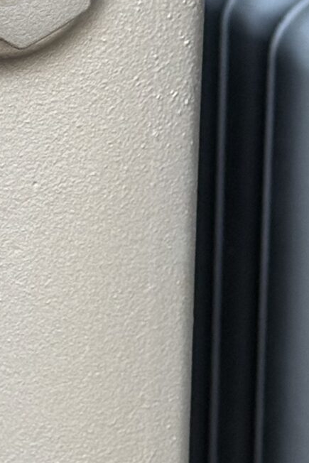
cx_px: -85
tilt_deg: -18.0
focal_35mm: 196
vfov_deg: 10.5
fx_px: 2522
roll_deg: -0.5
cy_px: 149
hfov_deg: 6.9
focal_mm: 6.76
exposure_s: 1/100
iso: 160
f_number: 1.78
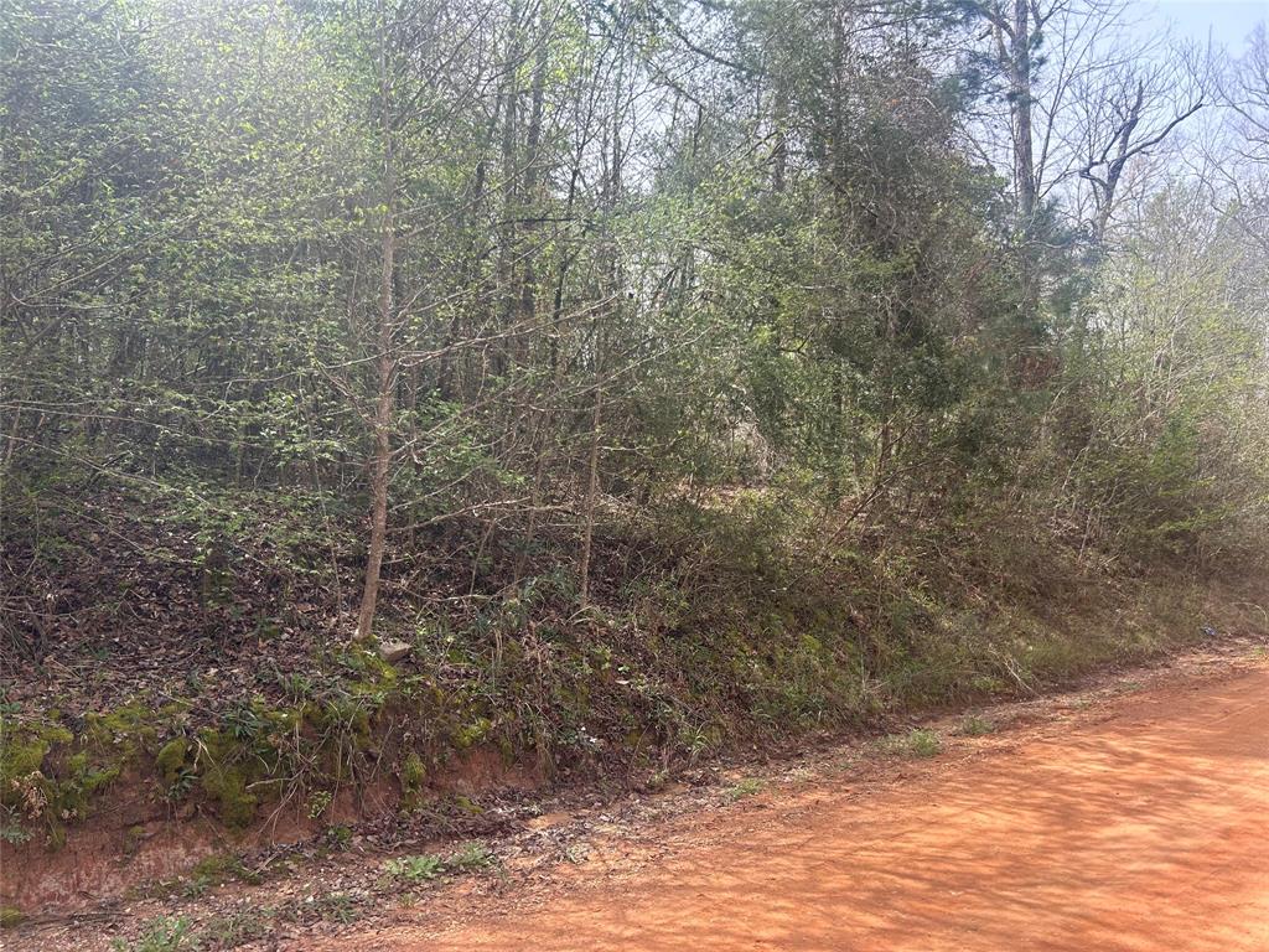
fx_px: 953
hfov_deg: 67.3
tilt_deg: -0.7
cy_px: 476
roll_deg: +0.8
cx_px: 634
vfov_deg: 53.1
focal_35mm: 26
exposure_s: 1/705
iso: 50
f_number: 1.5
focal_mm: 5.7
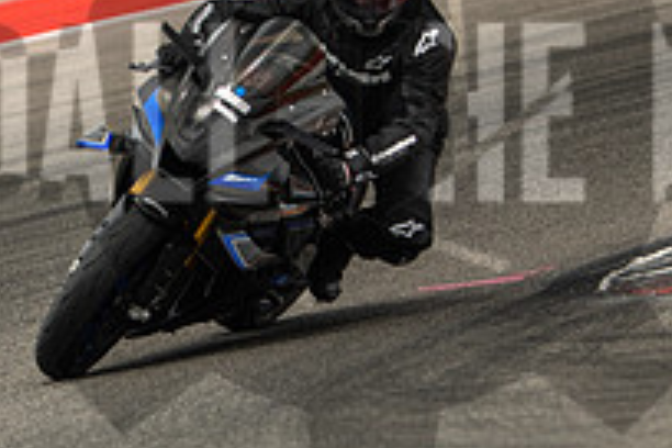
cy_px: 117
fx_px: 22342
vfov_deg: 1.1
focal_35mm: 1197
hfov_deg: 1.7
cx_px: 372
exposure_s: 1/2000
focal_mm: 280
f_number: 2.8
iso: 320
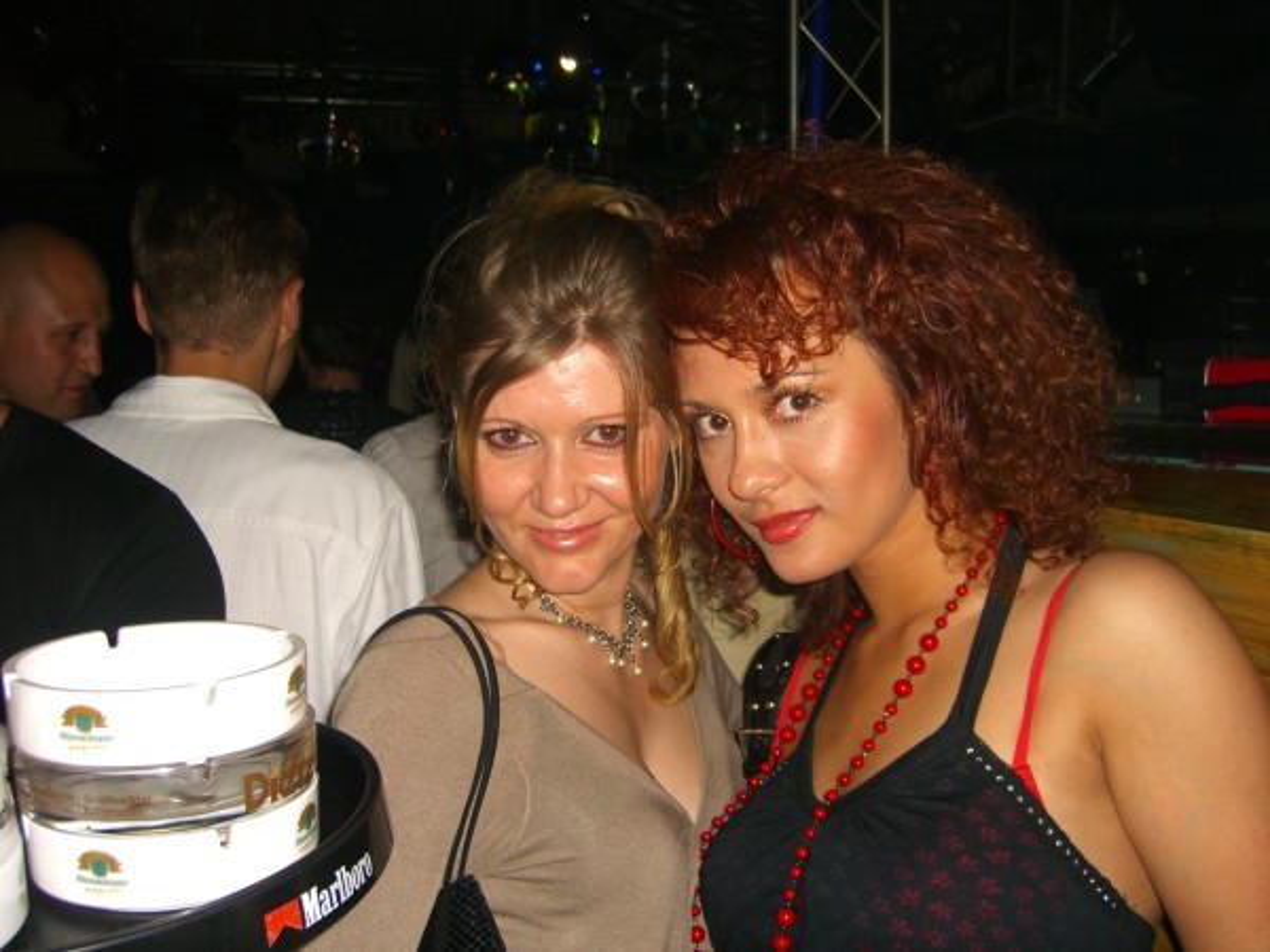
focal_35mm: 38
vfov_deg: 37.7
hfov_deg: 49.0
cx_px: 635
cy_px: 476
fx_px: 1394
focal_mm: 7.9
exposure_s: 1/60
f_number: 2.8
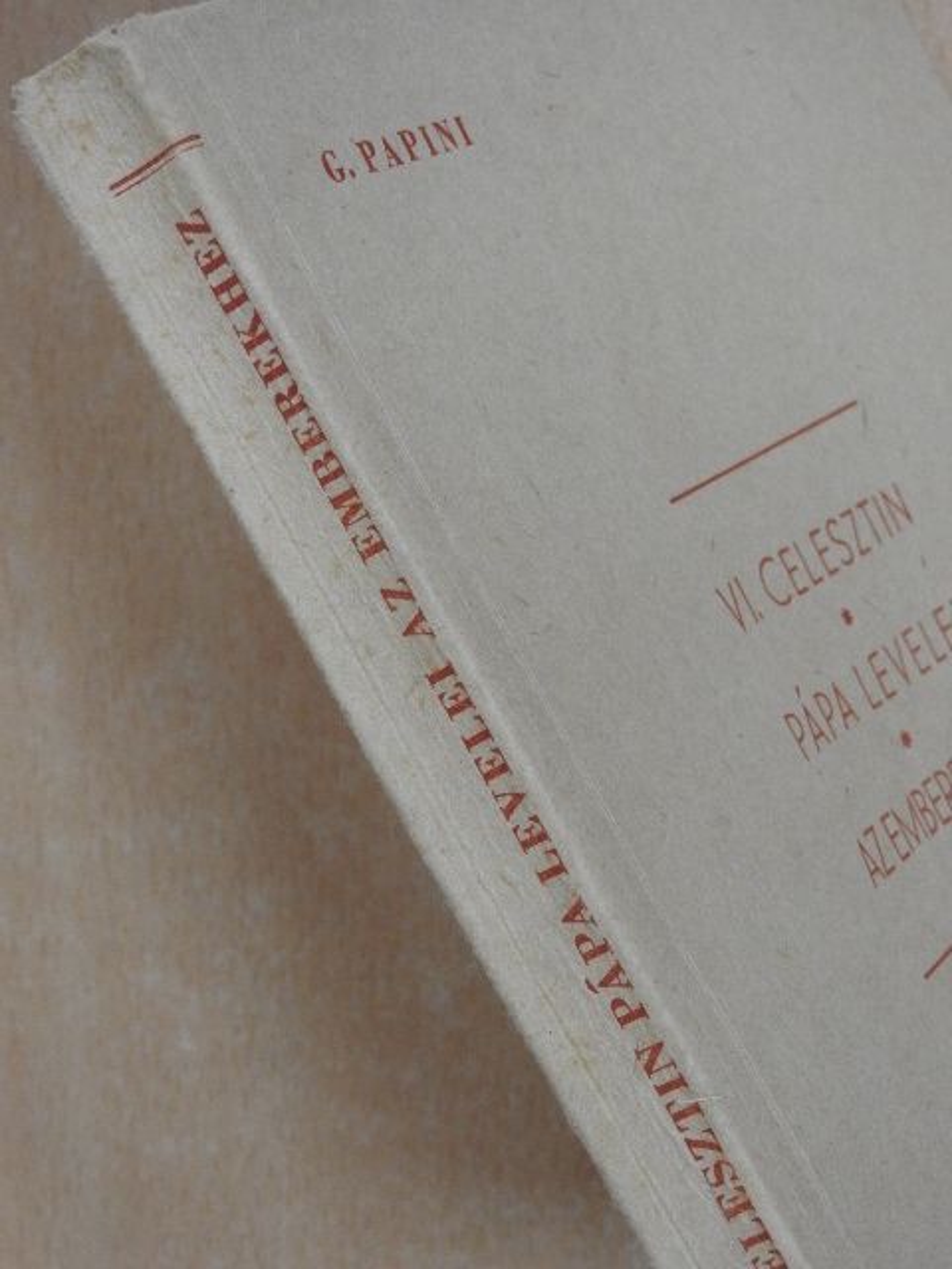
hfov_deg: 17.4
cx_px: 476
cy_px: 634
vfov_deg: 23.0
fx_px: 3117
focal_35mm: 85
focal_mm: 15.2
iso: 400
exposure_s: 1/25
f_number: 5
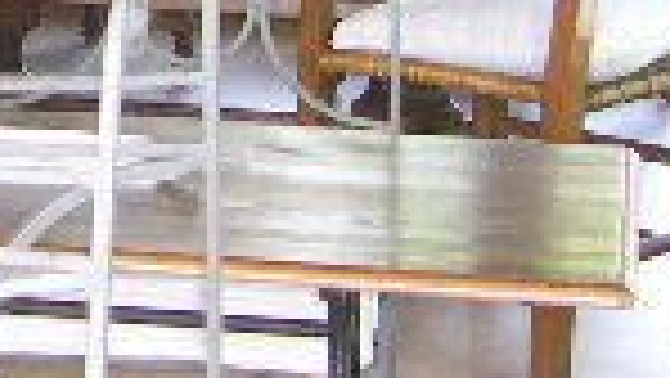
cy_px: -549
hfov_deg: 11.2
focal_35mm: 178
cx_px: -562
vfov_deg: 6.5
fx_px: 3164
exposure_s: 1/30
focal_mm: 8
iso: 133
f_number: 2.8
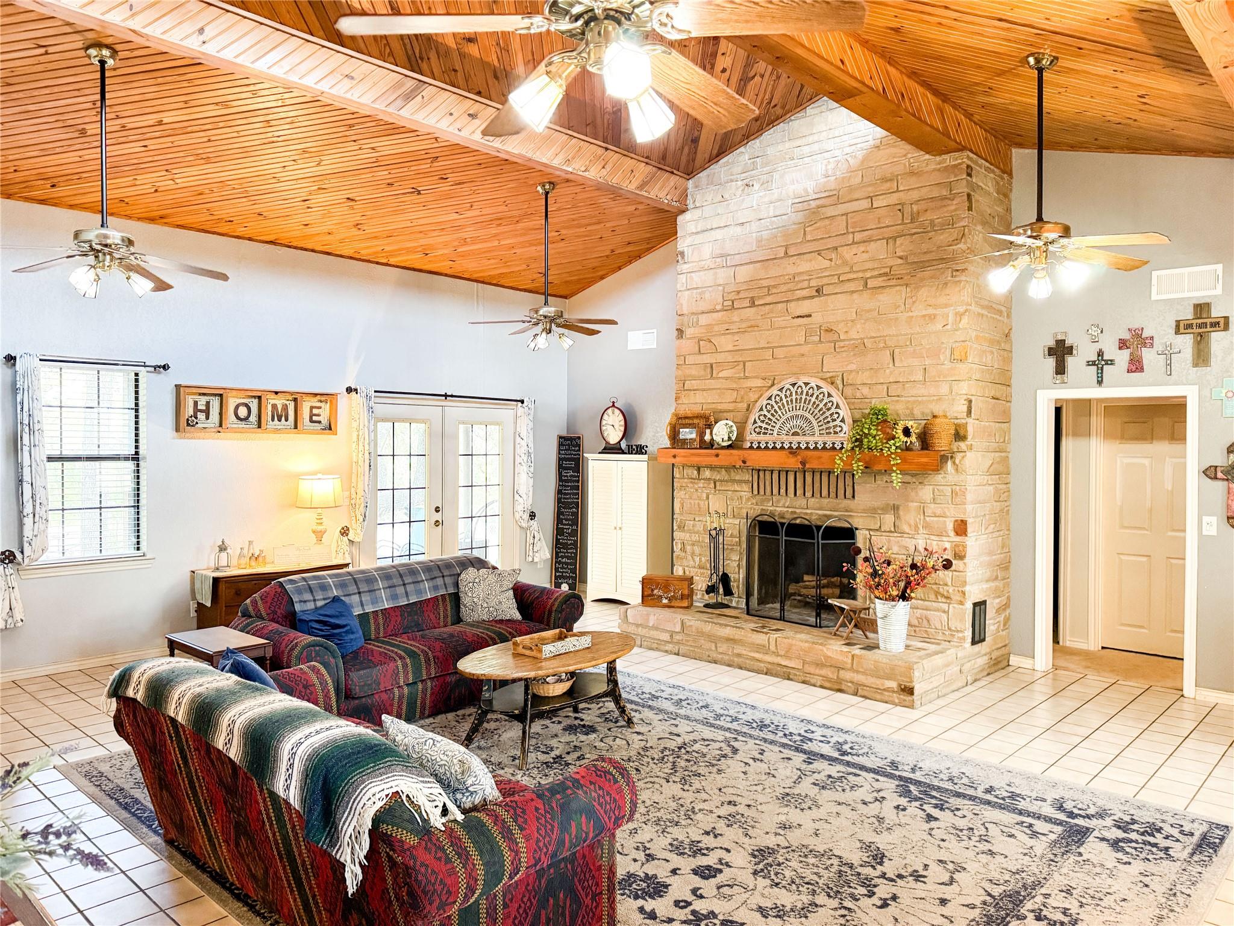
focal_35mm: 24
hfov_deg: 71.6
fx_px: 856
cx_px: 617
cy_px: 463
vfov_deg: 56.8
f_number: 1.78
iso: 500
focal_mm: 6.76
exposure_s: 1/60
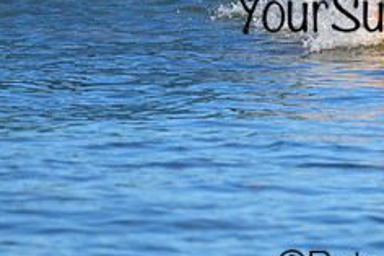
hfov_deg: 1.0
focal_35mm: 1968
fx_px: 20977
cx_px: 404
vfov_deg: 0.7
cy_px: -6
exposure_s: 1/1000
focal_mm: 800
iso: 220
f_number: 6.3
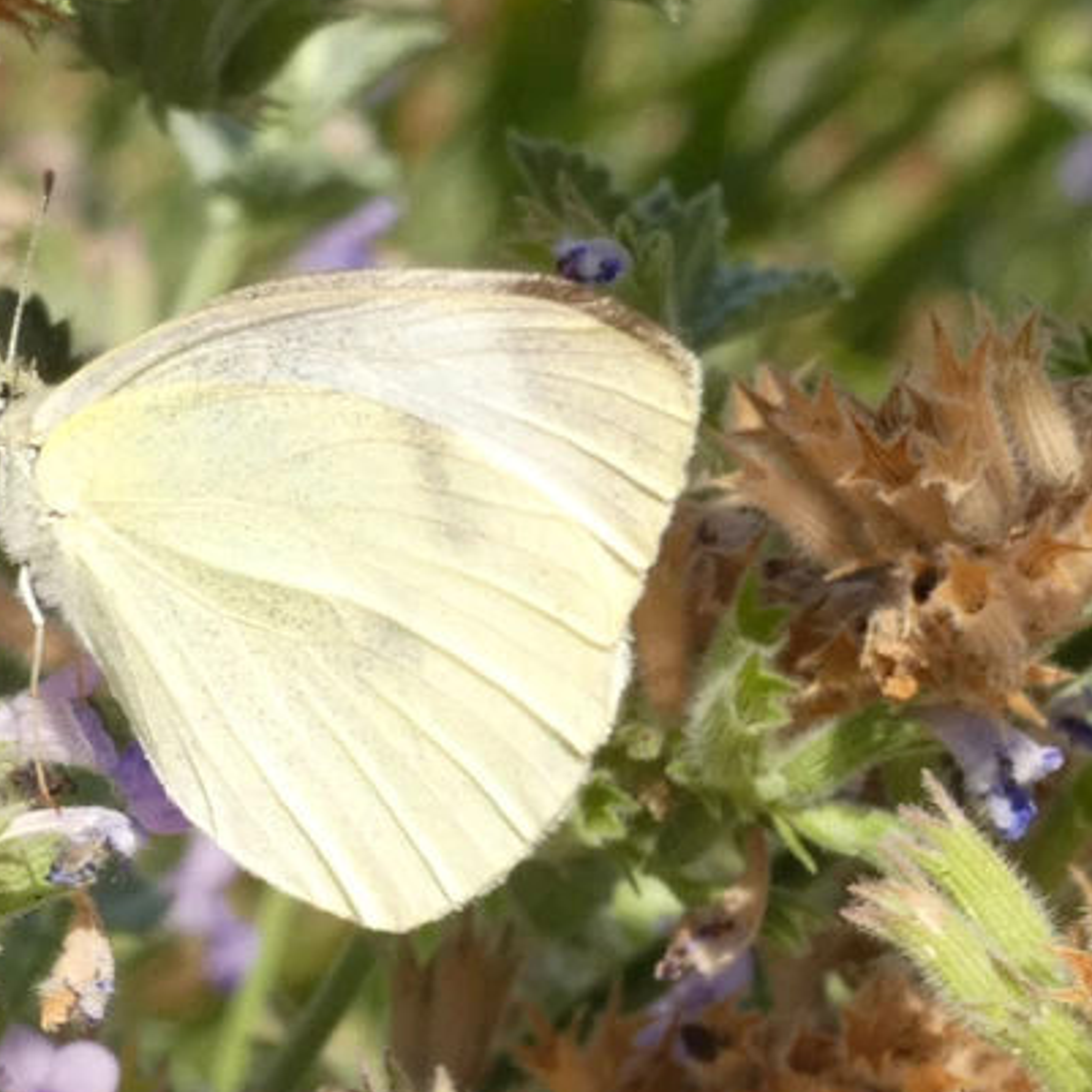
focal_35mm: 172
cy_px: 588
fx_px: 6139
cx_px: 245
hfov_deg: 10.1
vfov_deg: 10.2
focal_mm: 21.9
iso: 125
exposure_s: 1/80
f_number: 7.1
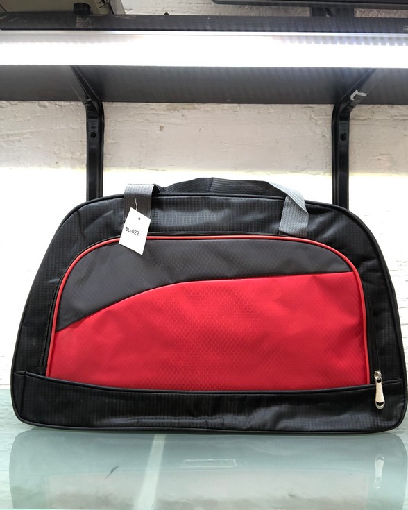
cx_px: 208
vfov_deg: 52.8
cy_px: 236
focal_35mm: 34
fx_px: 513
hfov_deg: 43.4
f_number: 2.2
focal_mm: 2.87
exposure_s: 1/60
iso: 100
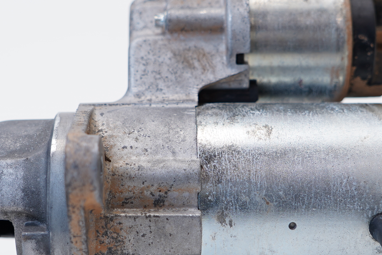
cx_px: 198
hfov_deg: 21.2
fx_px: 1019
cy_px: 147
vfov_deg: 14.2
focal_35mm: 96
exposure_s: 1/80
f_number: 3.2
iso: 100
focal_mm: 32
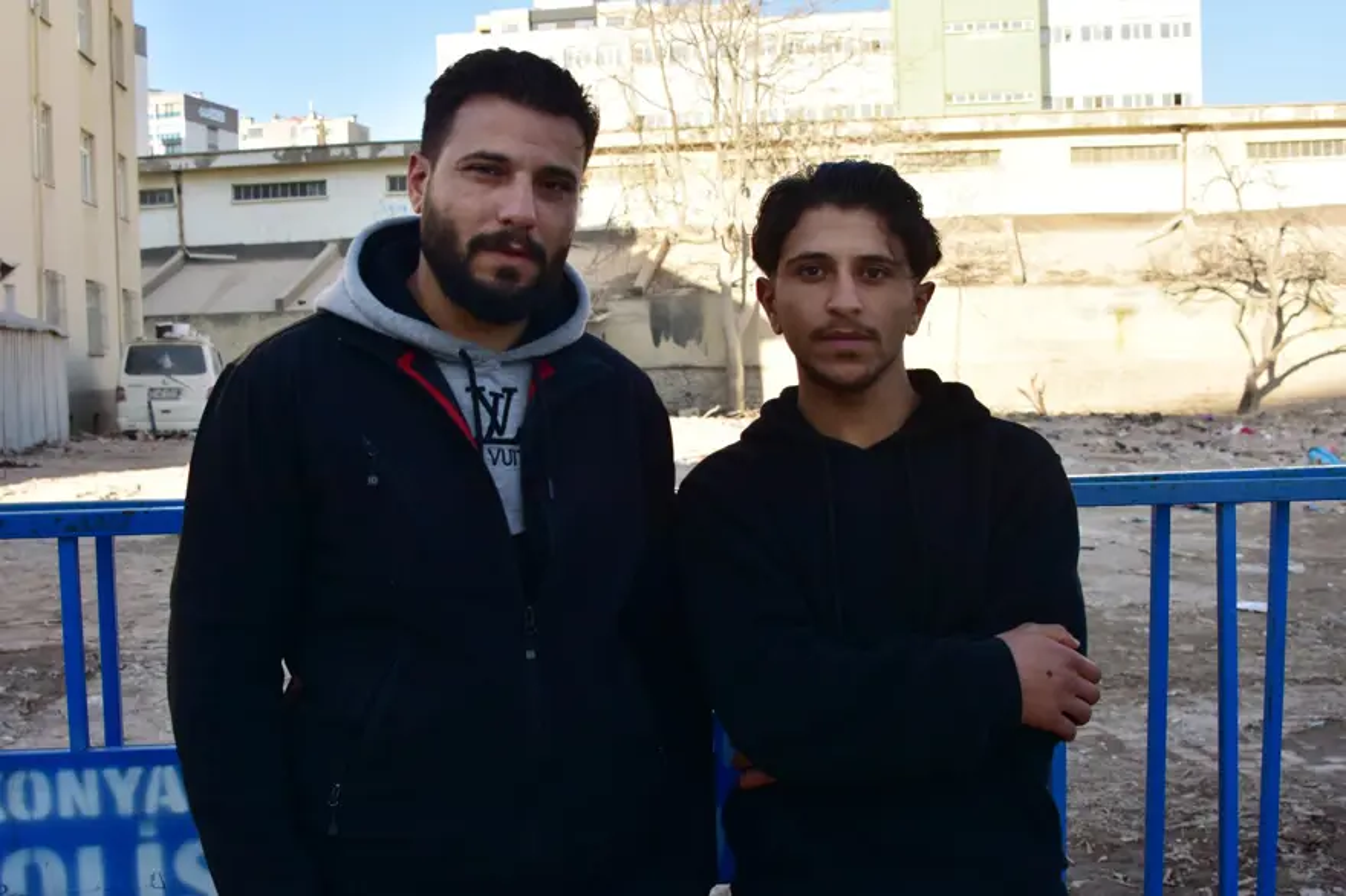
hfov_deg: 46.4
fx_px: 1570
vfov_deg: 31.9
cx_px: 673
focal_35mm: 42
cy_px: 448
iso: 320
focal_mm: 28
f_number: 5.6
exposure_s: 1/800
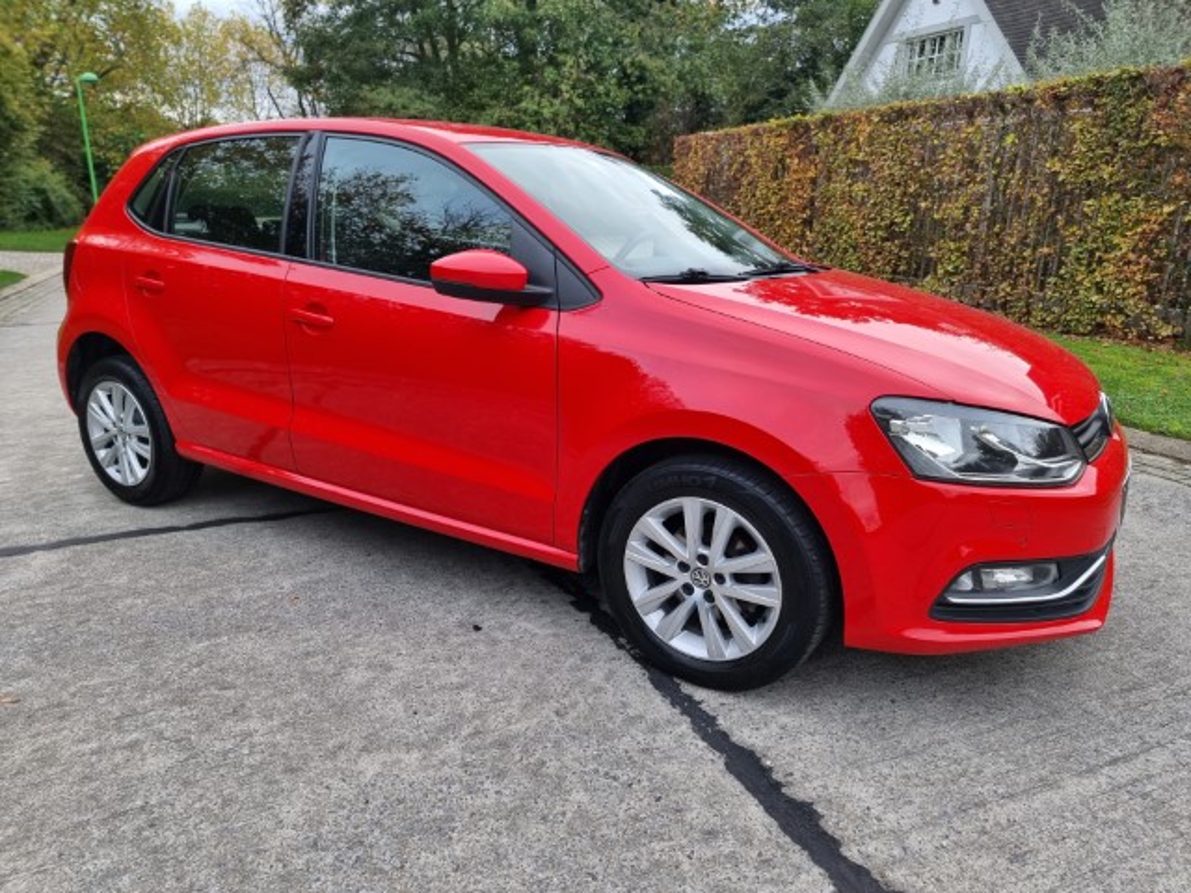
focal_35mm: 24
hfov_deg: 71.6
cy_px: 446
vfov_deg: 56.8
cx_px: 596
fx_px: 826
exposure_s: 1/120
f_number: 1.8
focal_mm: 6.7
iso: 50
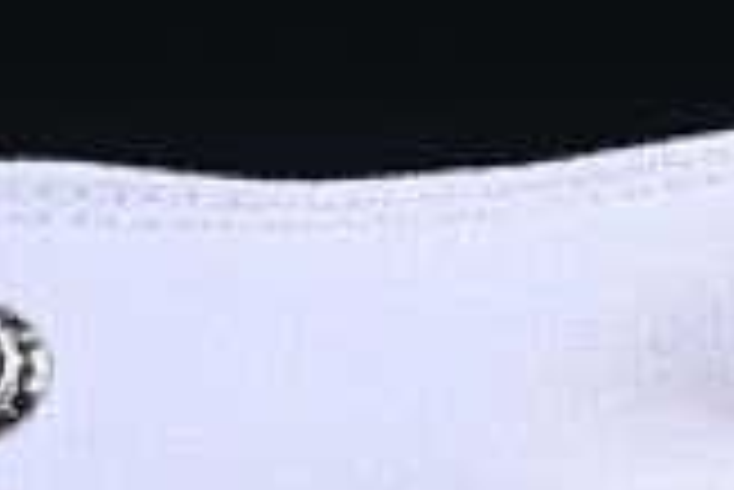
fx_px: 10142
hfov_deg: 4.1
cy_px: 674
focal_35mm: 497
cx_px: -572
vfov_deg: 2.8
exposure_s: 1/80
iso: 160
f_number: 8
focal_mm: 50
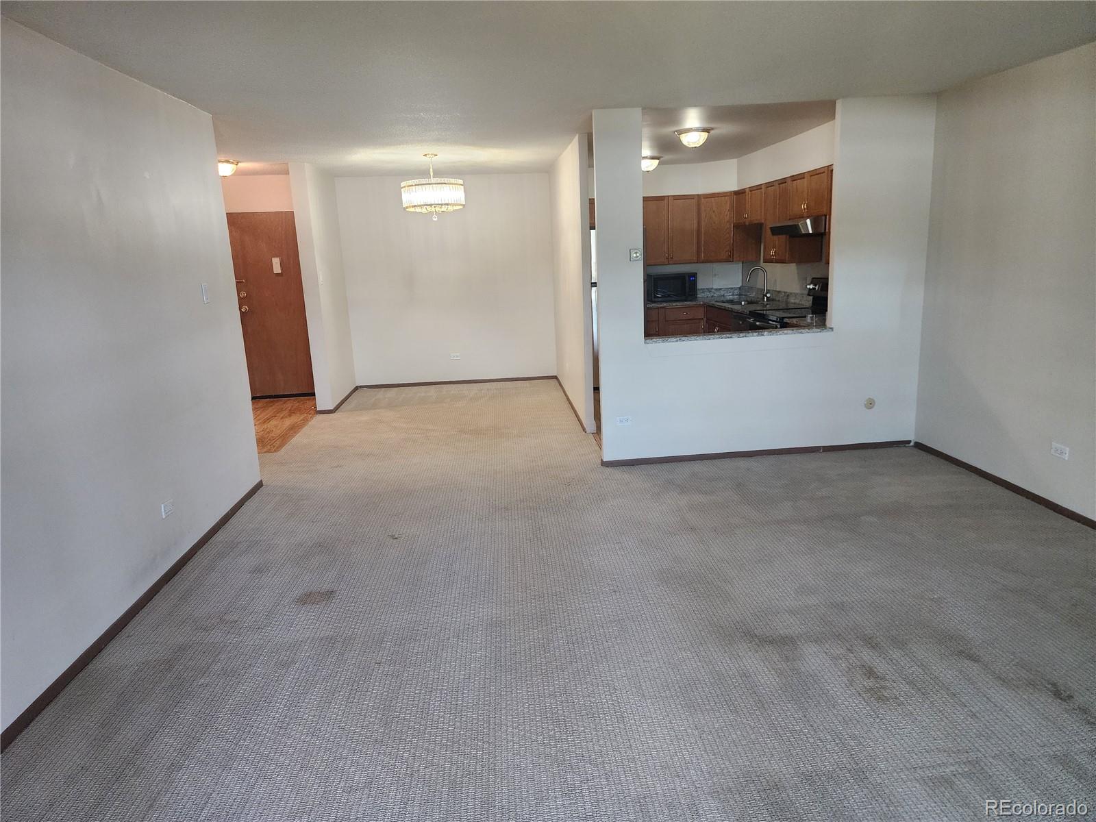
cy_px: 411
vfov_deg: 58.9
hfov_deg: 73.9
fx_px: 728
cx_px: 548
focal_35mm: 23
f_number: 1.8
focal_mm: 6.4
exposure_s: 1/120
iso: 400
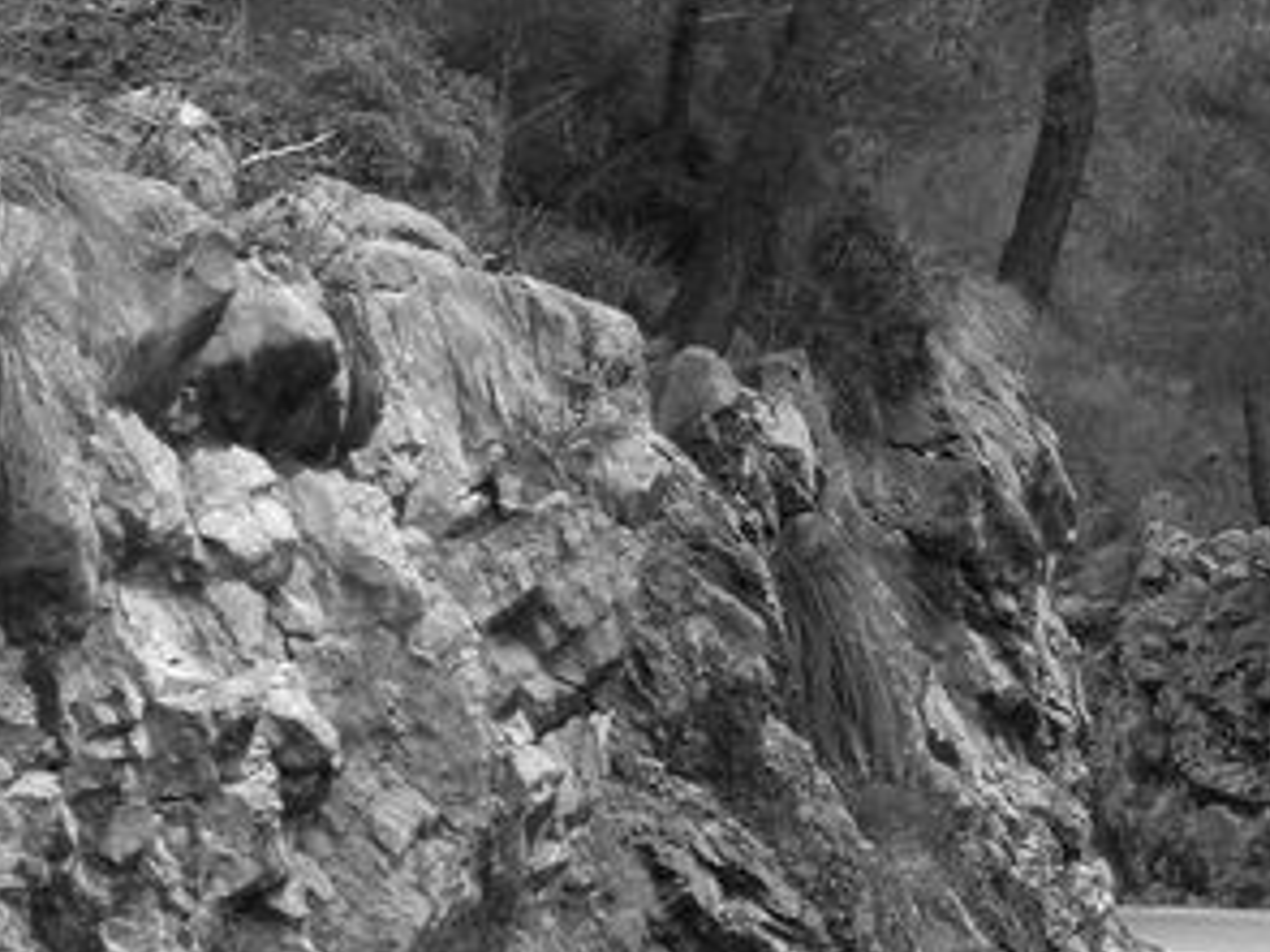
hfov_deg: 11.4
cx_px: 1998
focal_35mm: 165
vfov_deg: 9.0
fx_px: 6051
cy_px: 513
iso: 80
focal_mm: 7.9
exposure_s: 1/250
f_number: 4
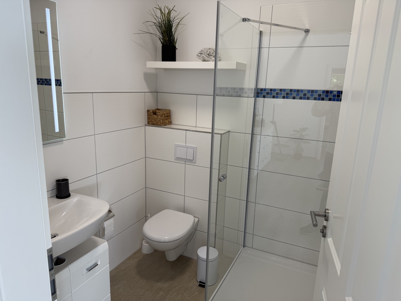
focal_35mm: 24
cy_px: 150
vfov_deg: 56.8
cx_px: 200
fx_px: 278
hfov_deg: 71.6
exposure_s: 1/100
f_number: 1.78
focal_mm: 6.76
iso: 64
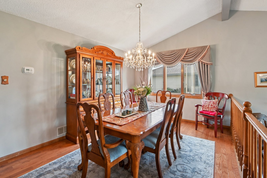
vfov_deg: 73.7
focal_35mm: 16
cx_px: 134
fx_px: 119
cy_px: 89
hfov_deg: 96.7
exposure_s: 1/20
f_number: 13
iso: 400
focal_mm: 16
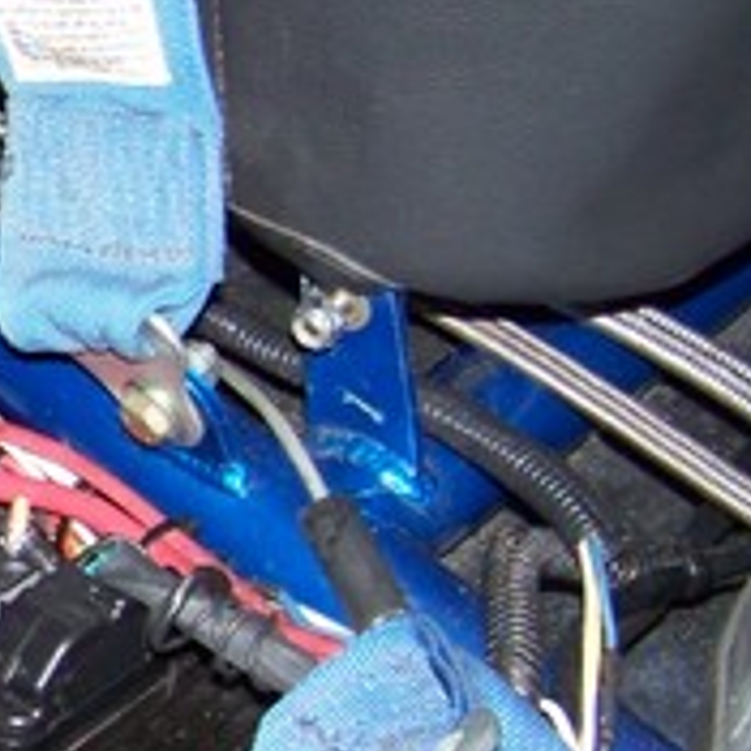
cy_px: 603
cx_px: -438
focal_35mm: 127
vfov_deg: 13.7
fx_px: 3117
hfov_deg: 12.9
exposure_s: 1/30
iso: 200
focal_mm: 5.85
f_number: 2.8
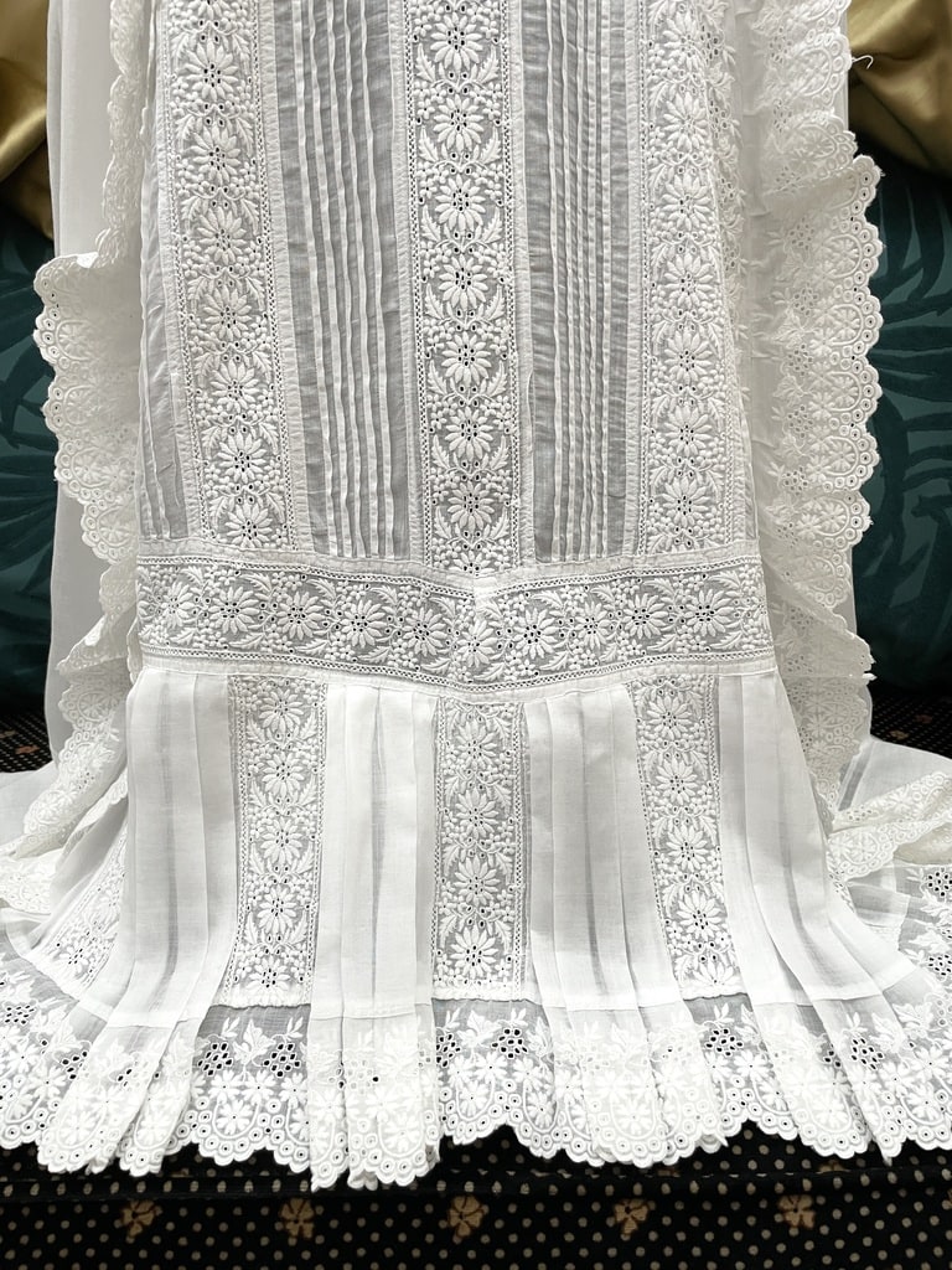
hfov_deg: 53.1
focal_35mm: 26
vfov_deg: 67.3
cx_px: 476
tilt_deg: -17.0
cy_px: 635
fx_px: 953
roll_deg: +1.9
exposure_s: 1/50
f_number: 1.6
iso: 100
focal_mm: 4.2
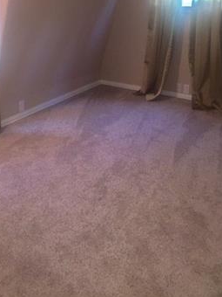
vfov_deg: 44.9
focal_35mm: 41
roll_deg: -0.4
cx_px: 95
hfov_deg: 35.1
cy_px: 91
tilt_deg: -15.3
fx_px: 351
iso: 64
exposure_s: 1/20
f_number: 2.2
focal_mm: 4.15
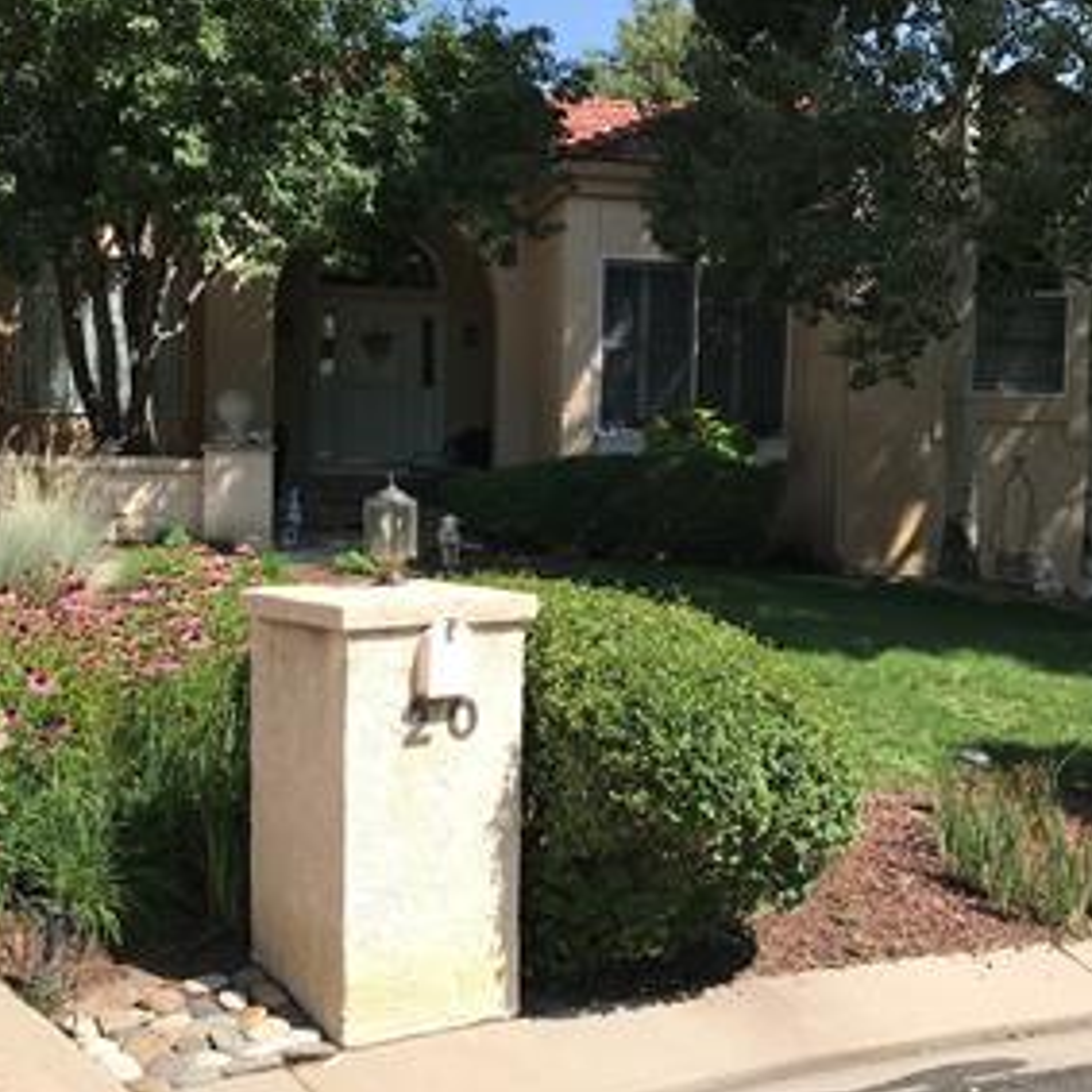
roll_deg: -1.4
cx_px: 585
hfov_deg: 40.0
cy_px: 544
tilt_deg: -4.1
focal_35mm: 42
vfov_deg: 40.0
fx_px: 1499
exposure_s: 1/1520
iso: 20
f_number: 1.8
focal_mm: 3.99
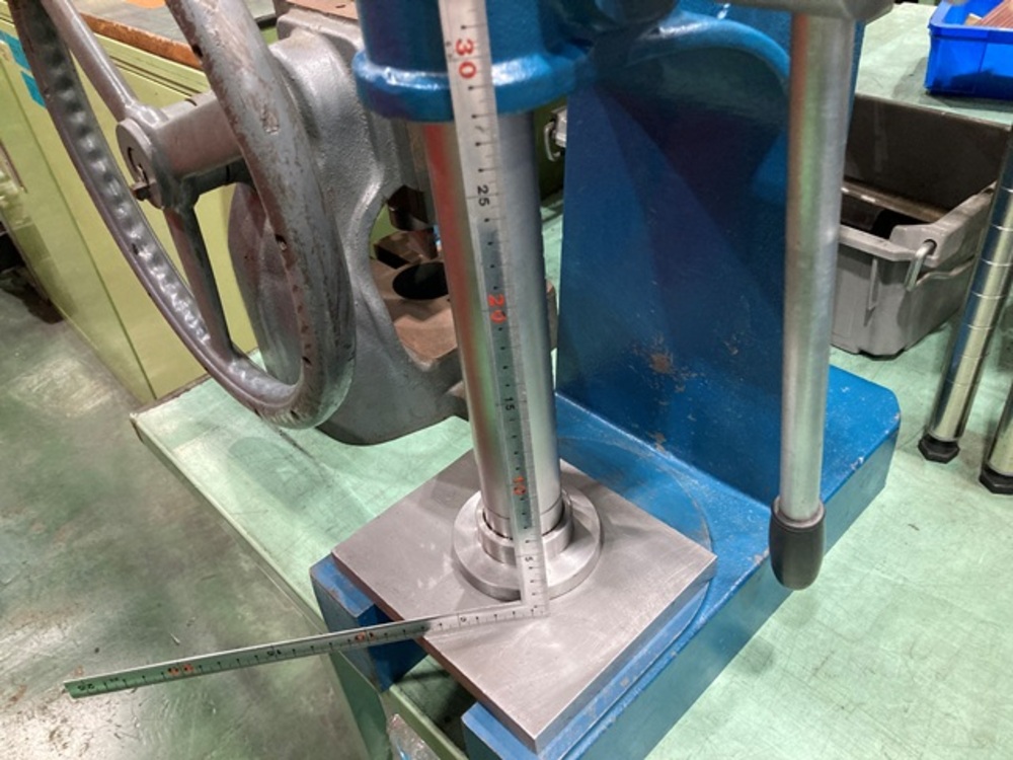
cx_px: 506
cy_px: 380
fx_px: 819
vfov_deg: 49.7
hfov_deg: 63.4
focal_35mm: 28
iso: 320
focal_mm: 3.99
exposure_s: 1/60
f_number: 1.8
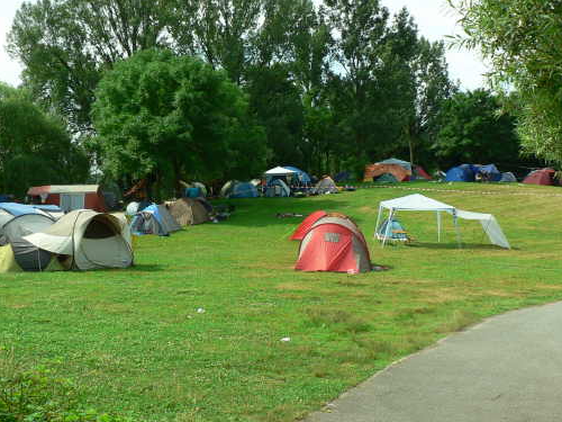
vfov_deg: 34.3
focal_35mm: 42
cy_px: 198
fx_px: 682
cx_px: 262
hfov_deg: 44.8
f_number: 4
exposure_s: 1/250
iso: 64
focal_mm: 6
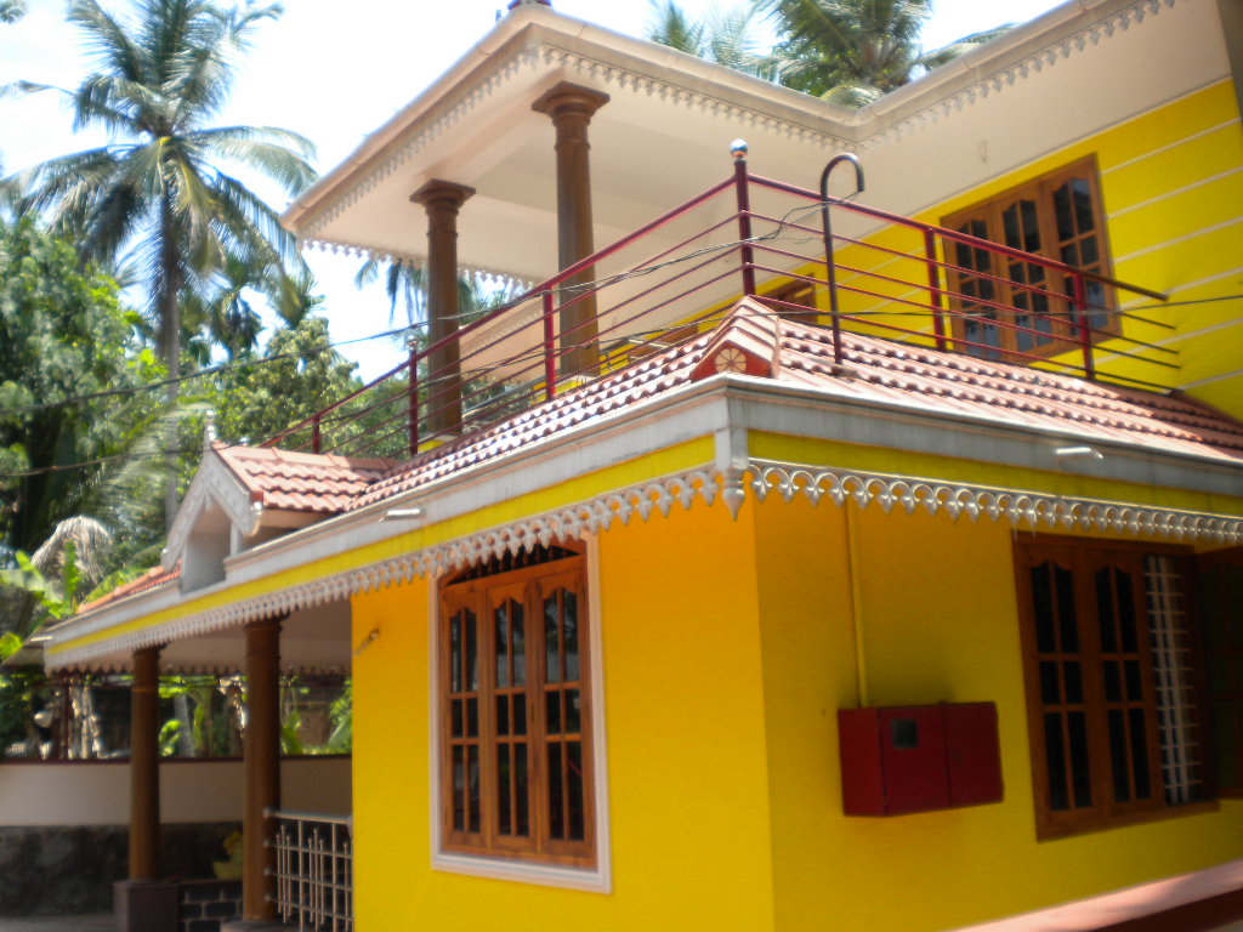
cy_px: 466
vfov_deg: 40.7
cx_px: 622
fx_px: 1257
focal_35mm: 35
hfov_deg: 52.6
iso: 80
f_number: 4.6
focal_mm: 6.3
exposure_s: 1/186
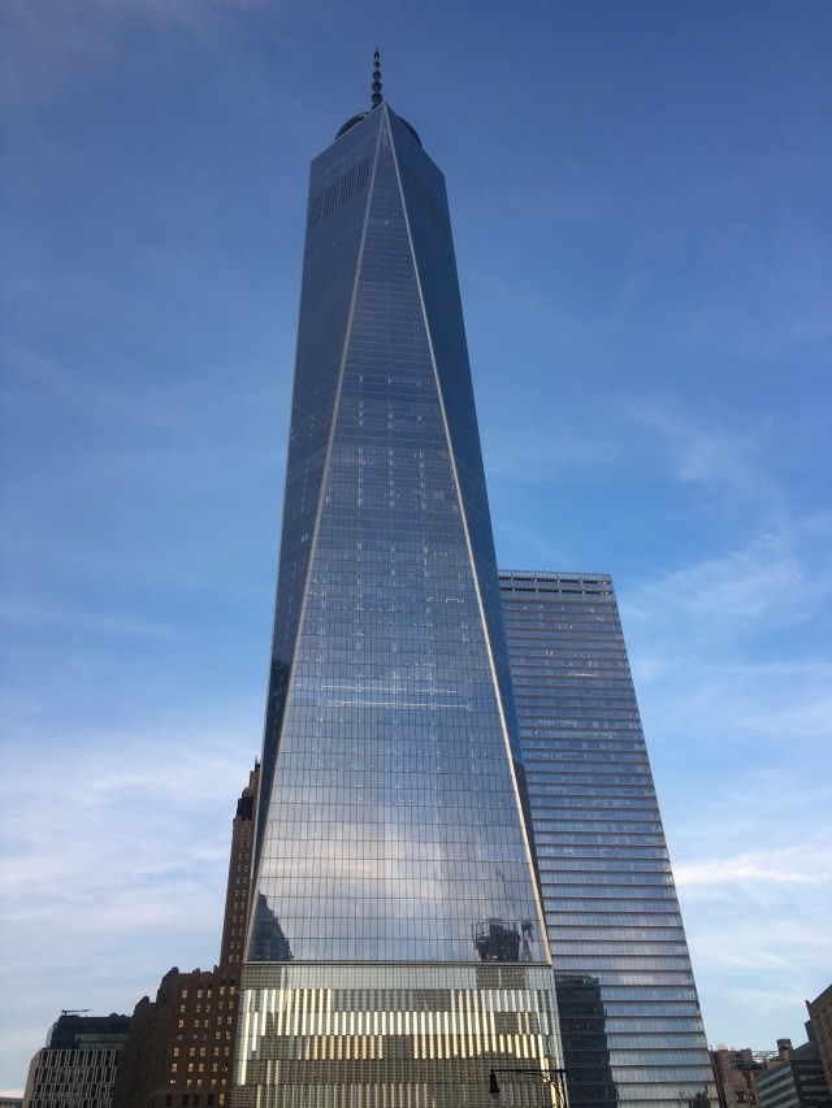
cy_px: 554
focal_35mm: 29
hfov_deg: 48.2
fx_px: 929
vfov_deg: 61.7
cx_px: 416
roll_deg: +4.1
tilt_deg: +38.6
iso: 25
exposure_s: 1/159
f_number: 2.2
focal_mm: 4.15
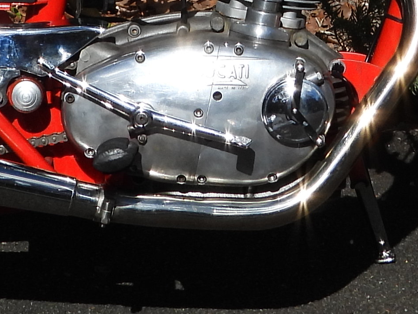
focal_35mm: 214
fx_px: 2585
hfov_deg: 9.2
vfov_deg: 6.8
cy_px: -158
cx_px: 201
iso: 100
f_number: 3.5
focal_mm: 7.9
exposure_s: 1/1600
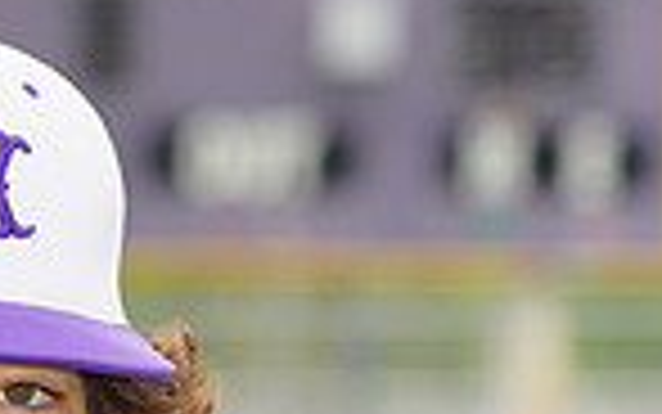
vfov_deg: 1.4
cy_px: 922
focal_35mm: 909
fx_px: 16406
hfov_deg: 2.3
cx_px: -110
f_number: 9
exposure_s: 1/250
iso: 200
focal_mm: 226
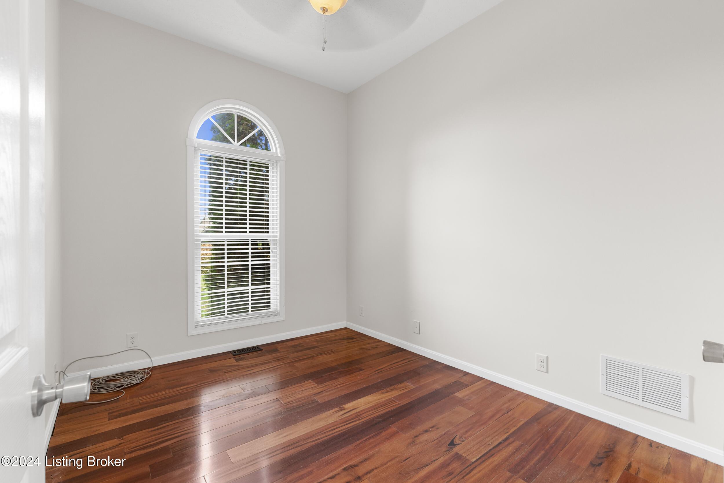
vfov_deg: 73.8
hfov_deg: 96.7
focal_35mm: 16
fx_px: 322
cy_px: 242
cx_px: 362
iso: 400
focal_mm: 16
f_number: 9
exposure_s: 1
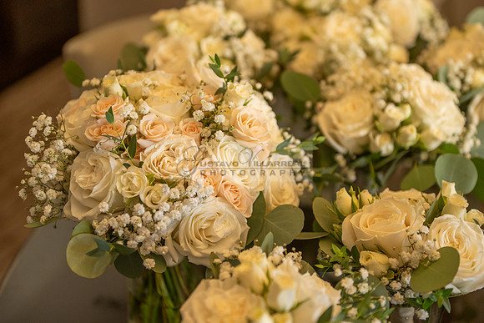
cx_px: 242
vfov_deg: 27.0
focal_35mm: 50
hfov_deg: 39.6
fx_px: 672
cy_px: 162
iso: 800
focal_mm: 50
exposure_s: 1/320
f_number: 2.8
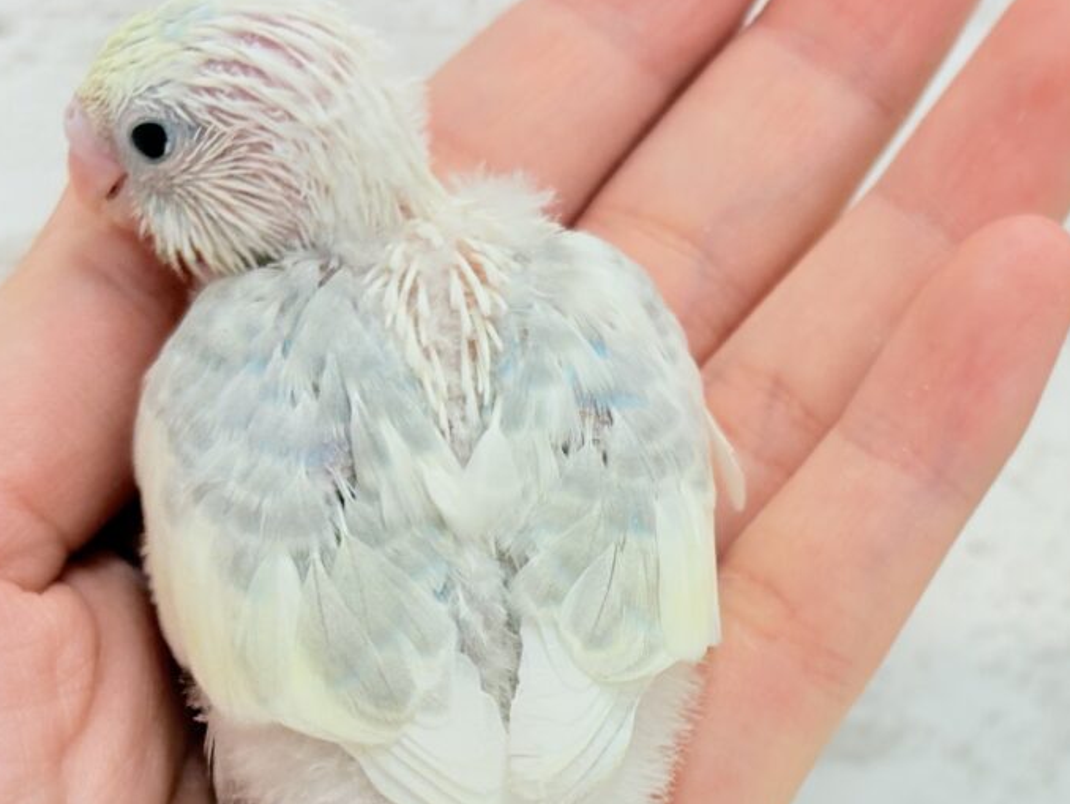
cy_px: 646
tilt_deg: -20.2
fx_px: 2845
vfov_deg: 16.0
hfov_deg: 21.2
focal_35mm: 92
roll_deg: -1.6
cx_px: 726
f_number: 1.6
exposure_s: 1/100
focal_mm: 5.96
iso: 64
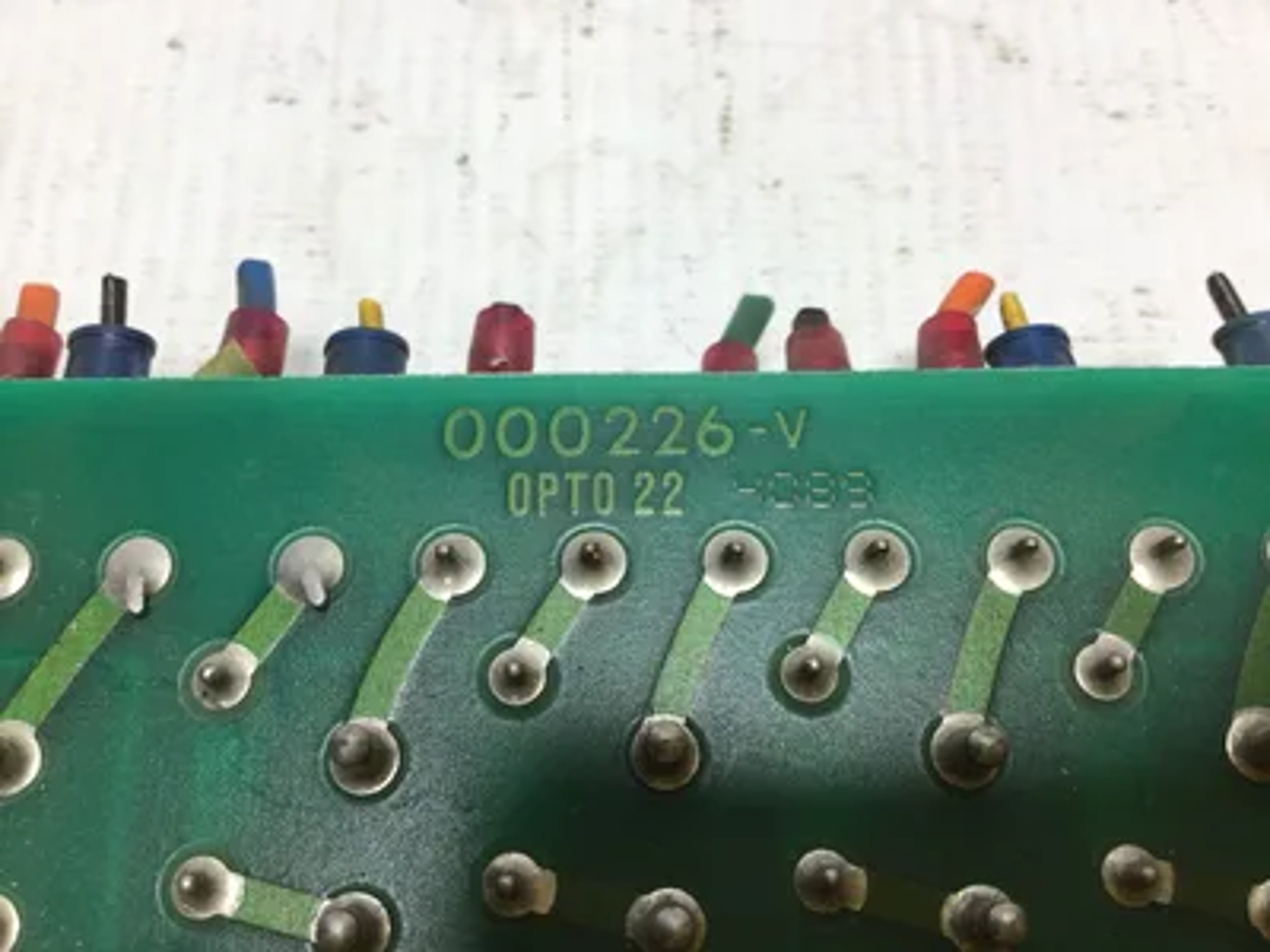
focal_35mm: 31
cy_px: 476
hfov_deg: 58.4
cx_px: 635
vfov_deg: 45.4
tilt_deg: -73.7
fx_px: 1137
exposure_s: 1/120
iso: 40
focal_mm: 3.3
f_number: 2.4
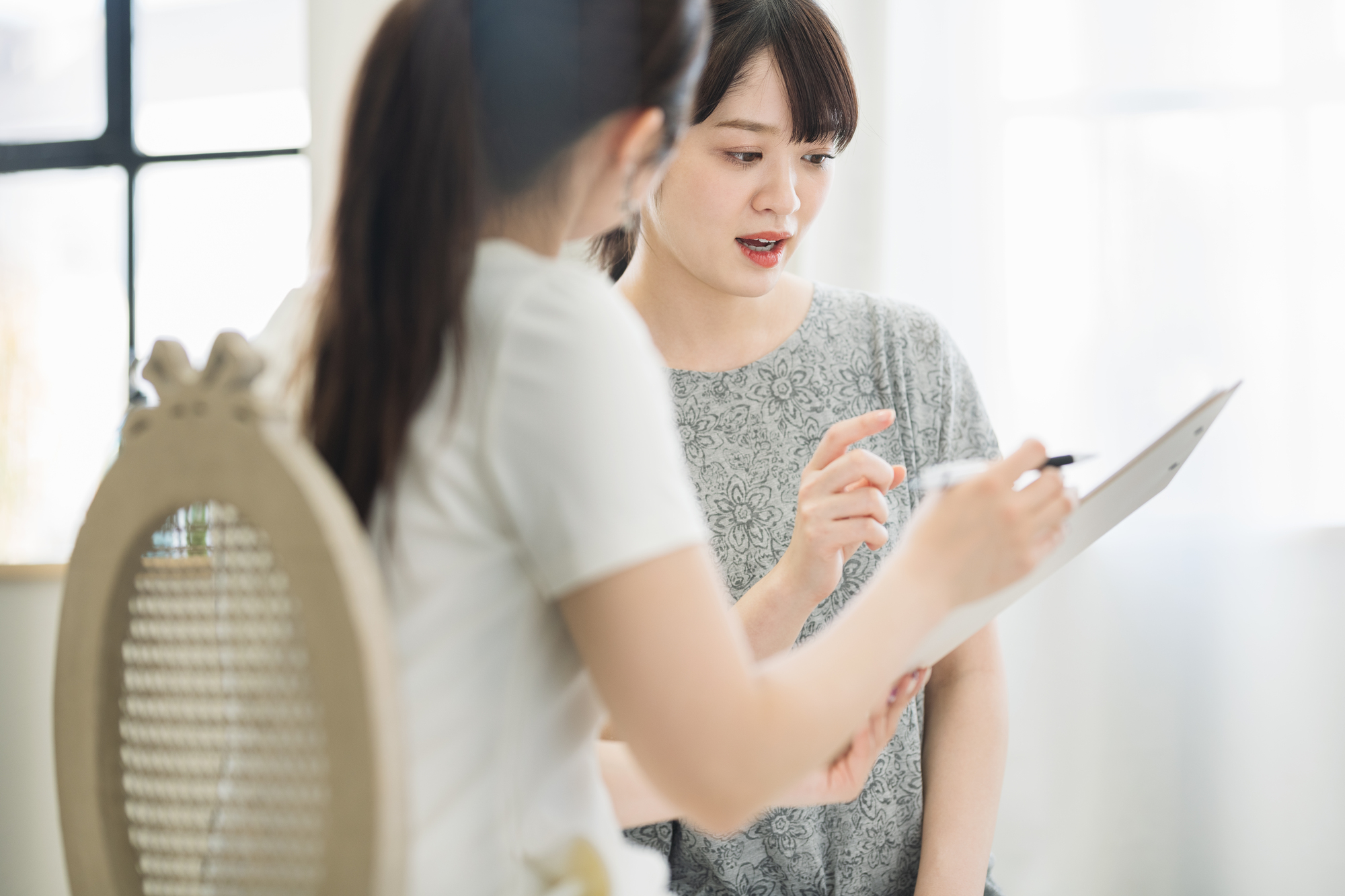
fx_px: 3922
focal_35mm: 105
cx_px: 672
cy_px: 448
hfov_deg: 19.5
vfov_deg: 13.0
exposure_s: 1/200
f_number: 2
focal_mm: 105
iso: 320
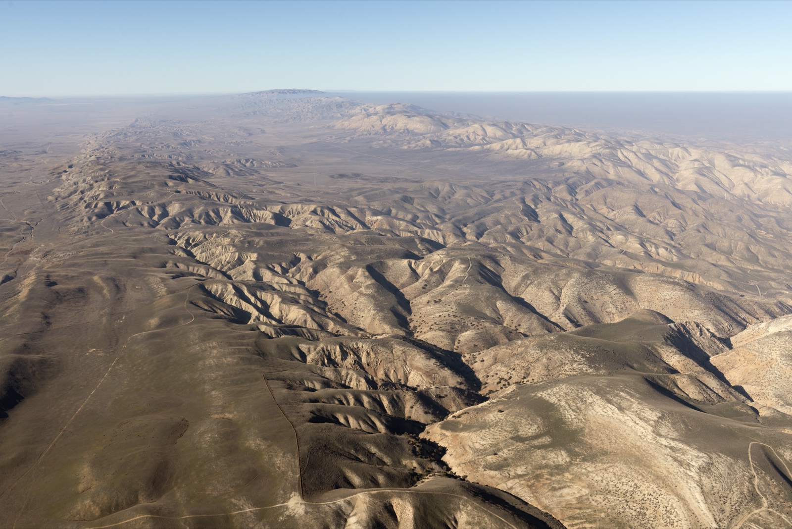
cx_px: 396
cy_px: 264
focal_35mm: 35
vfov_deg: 37.9
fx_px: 770
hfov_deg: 54.4
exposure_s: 1/250
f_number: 10
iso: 100
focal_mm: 35
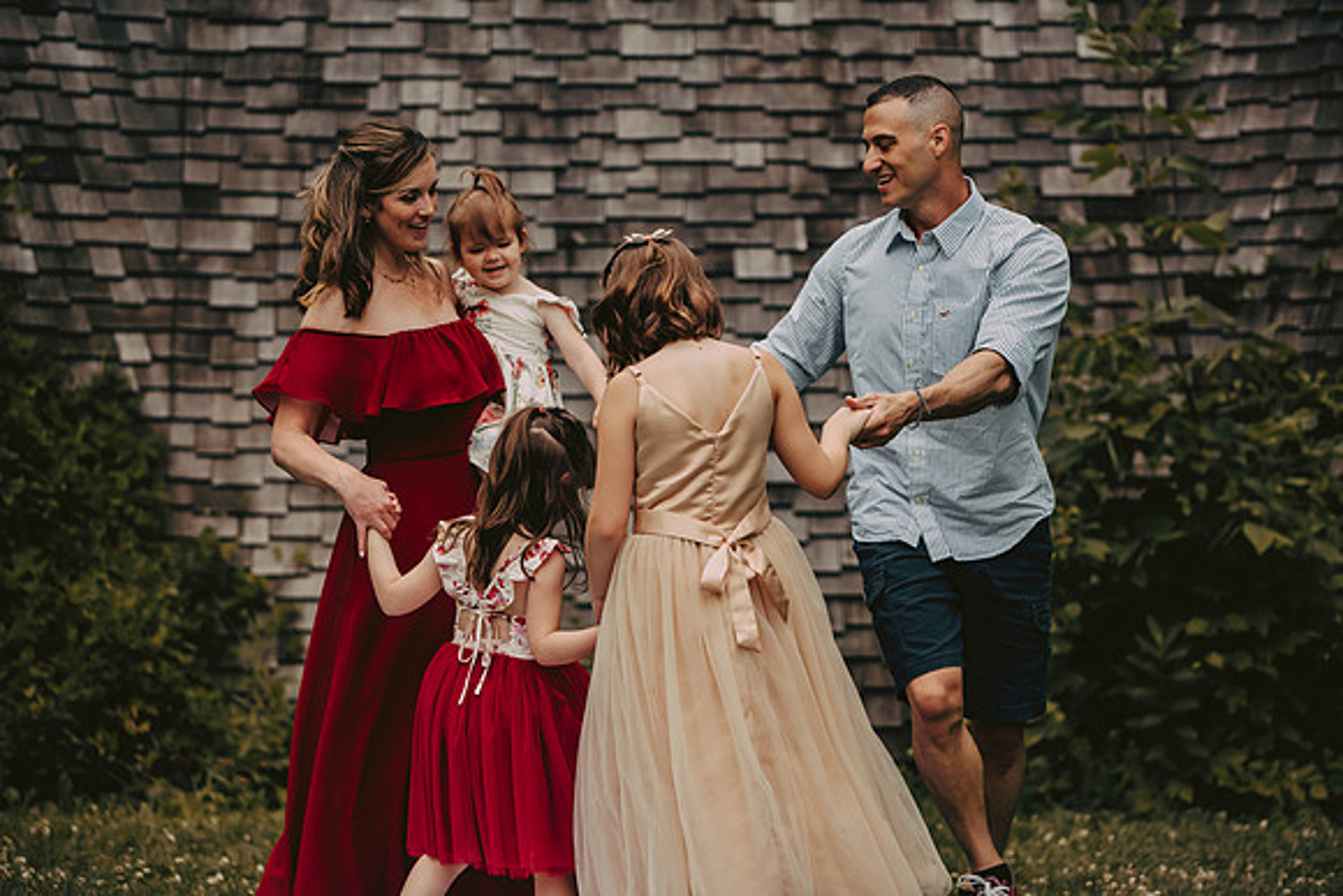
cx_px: 672
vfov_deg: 10.8
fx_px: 4744
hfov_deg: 16.1
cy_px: 448
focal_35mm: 127
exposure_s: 1/4000
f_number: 2.8
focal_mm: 122
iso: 640
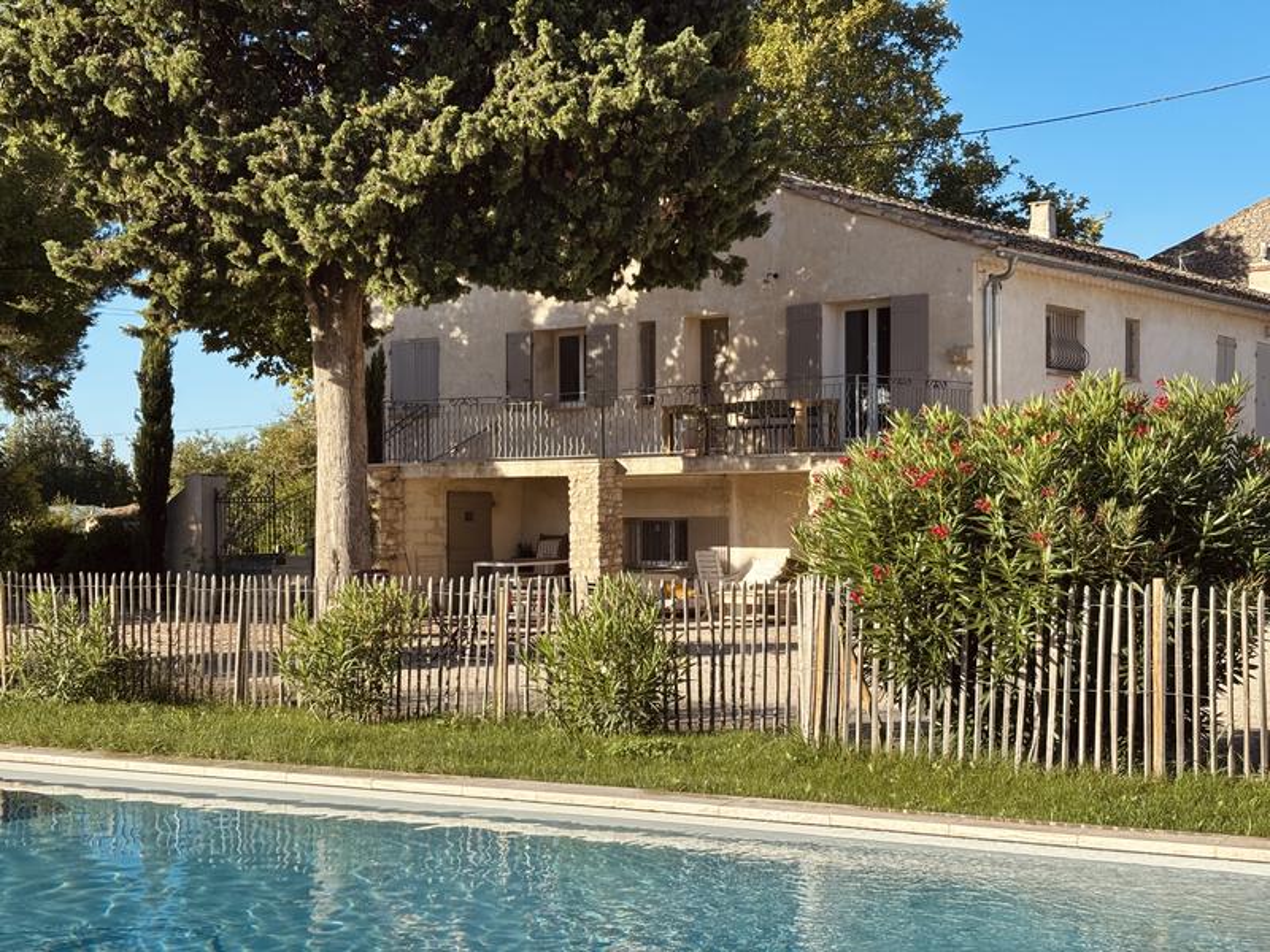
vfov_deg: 28.0
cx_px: 635
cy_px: 476
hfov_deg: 36.8
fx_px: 1908
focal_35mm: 52
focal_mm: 5.96
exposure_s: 1/1248
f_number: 1.6
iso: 32
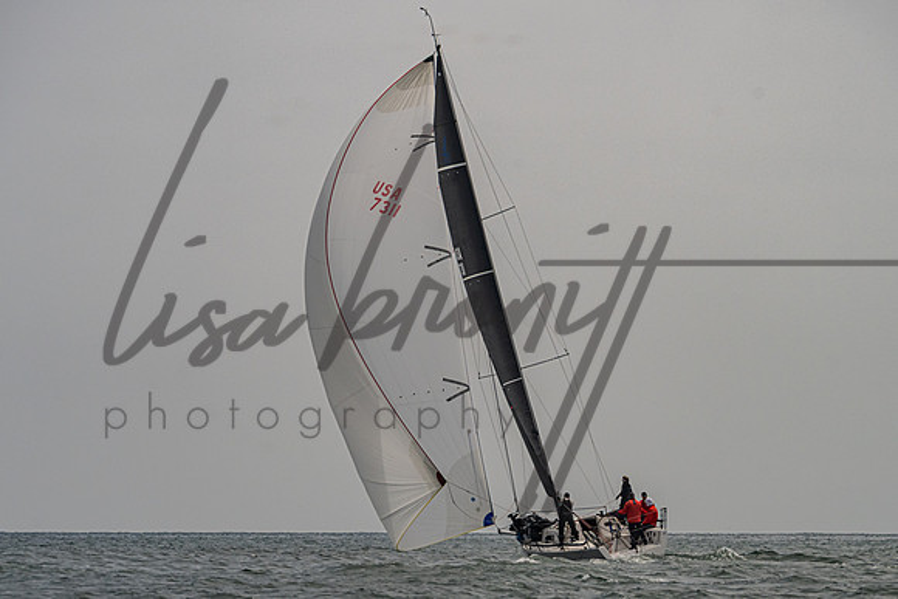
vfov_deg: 5.1
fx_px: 6675
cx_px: 471
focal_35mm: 268
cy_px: 346
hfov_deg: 7.7
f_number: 8
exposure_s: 1/4000
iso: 500
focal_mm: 190
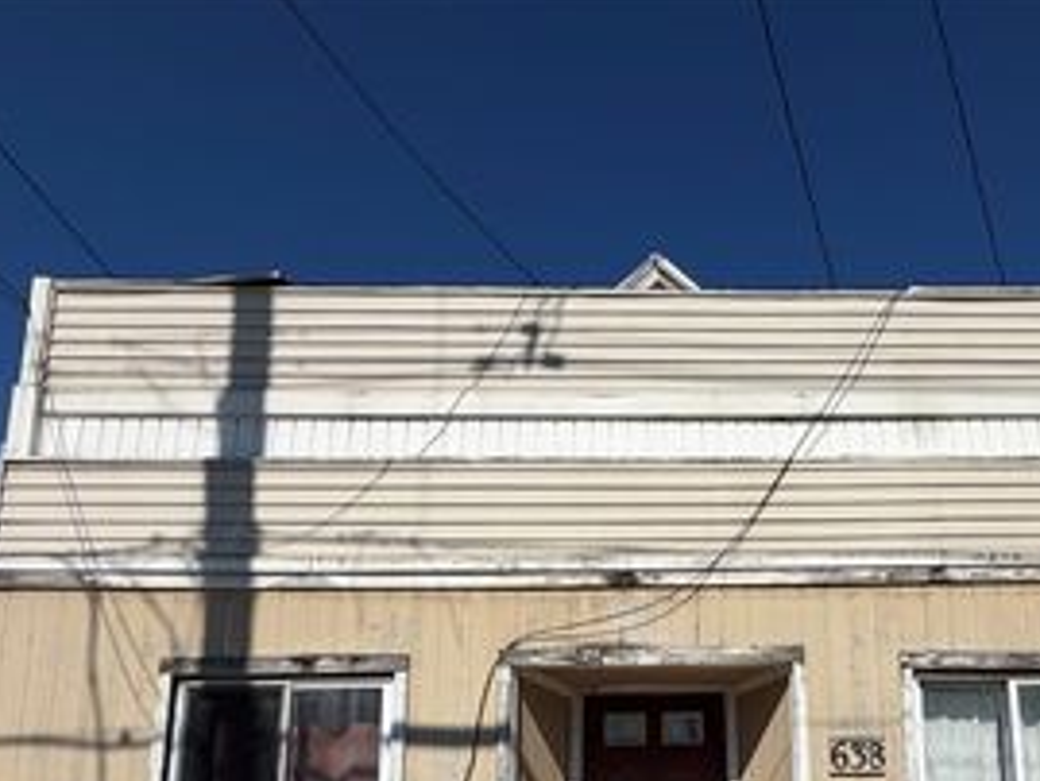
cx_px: 708
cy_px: 709
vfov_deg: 47.5
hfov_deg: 65.2
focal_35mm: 26
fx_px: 781
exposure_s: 1/1961
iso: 20
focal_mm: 2.22
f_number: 2.2
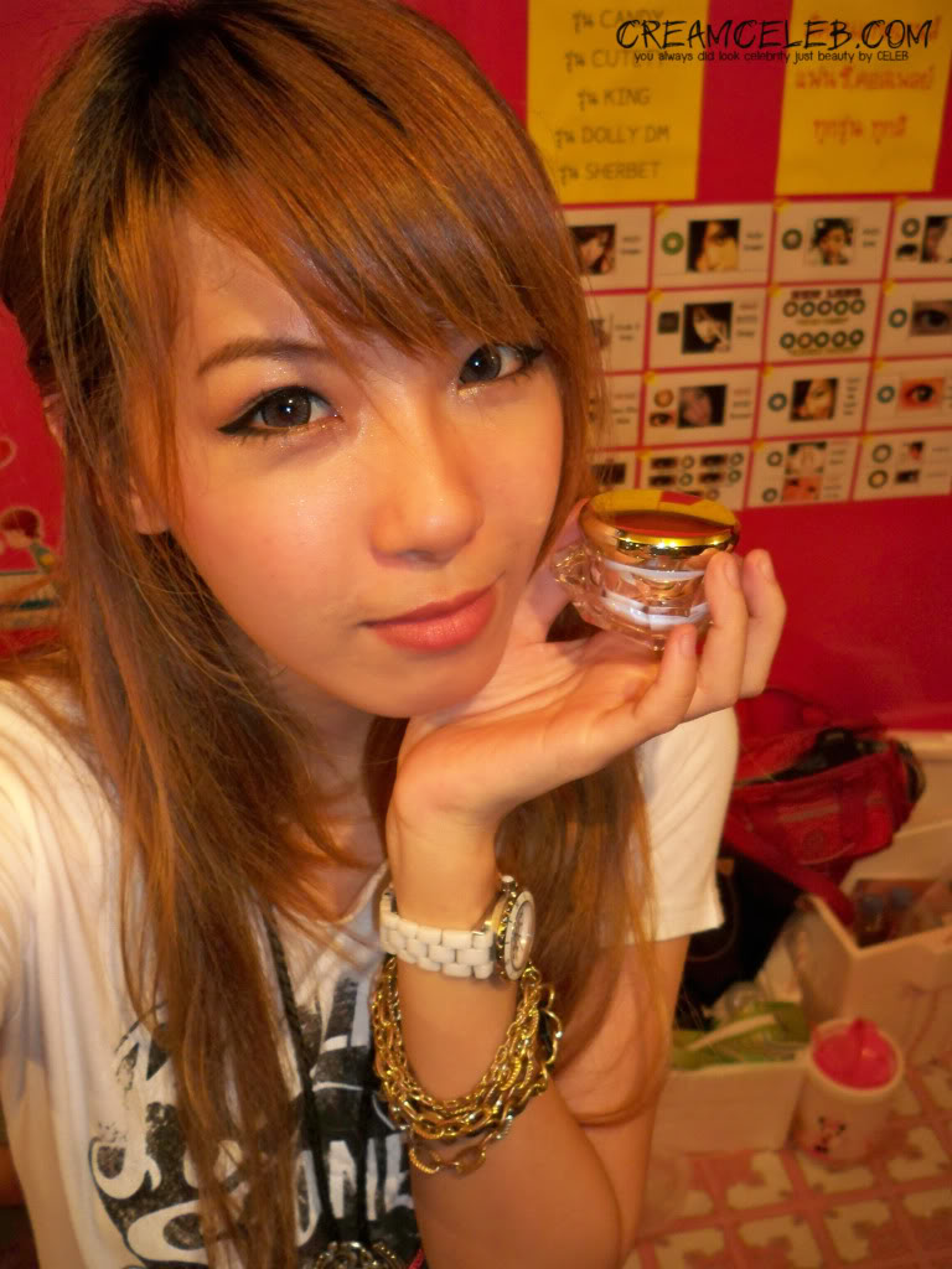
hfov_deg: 40.7
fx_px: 1283
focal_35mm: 35
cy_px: 634
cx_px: 476
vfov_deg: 52.6
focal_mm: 6.3
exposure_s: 1/60
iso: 200
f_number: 3.1
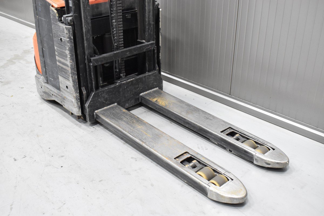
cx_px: 162
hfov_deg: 51.3
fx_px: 337
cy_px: 108
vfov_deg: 35.5
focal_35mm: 38
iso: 1600
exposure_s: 1/25
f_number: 5
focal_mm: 25
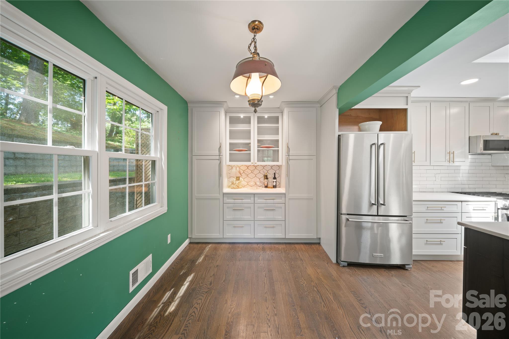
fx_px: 170
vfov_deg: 90.0
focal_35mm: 12
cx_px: 254
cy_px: 170
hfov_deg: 112.6
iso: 100
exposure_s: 3.2
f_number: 9
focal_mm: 12
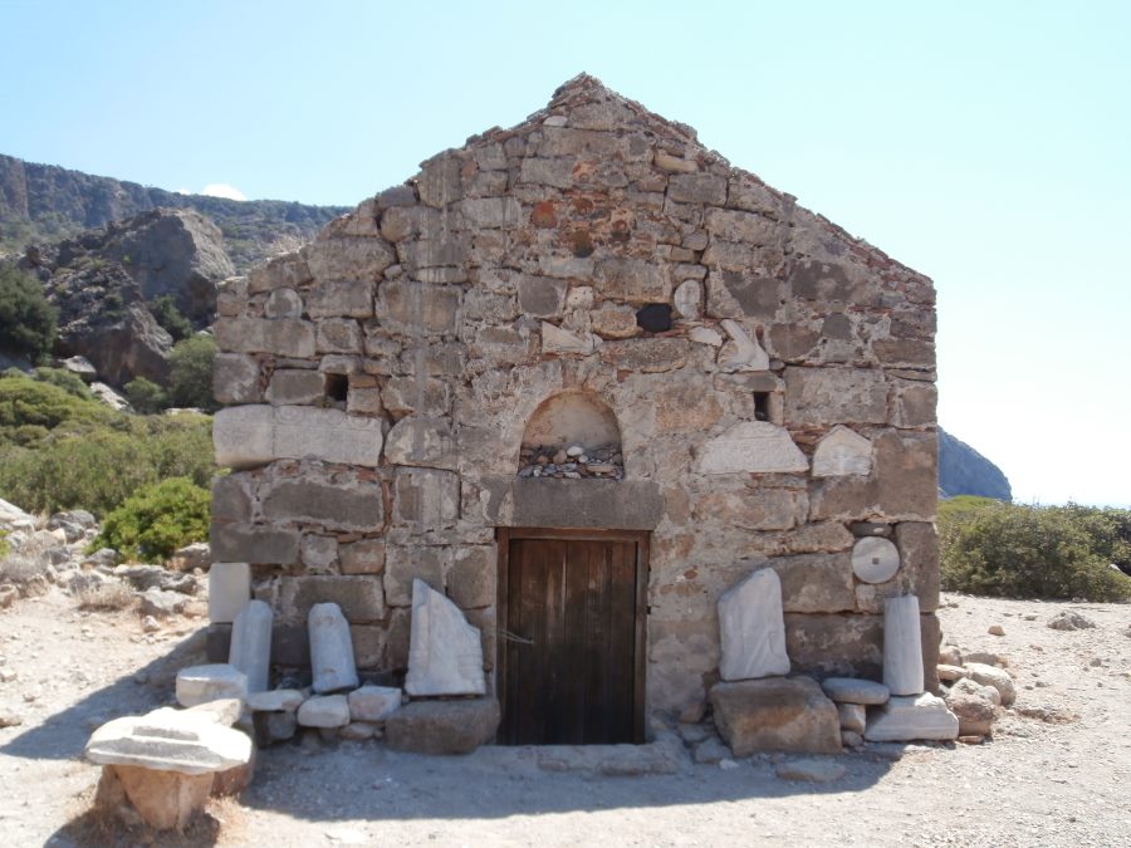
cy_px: 424
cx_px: 566
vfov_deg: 46.8
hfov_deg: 60.0
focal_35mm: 30
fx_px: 980
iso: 100
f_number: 3.5
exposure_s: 1/640
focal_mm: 5.36
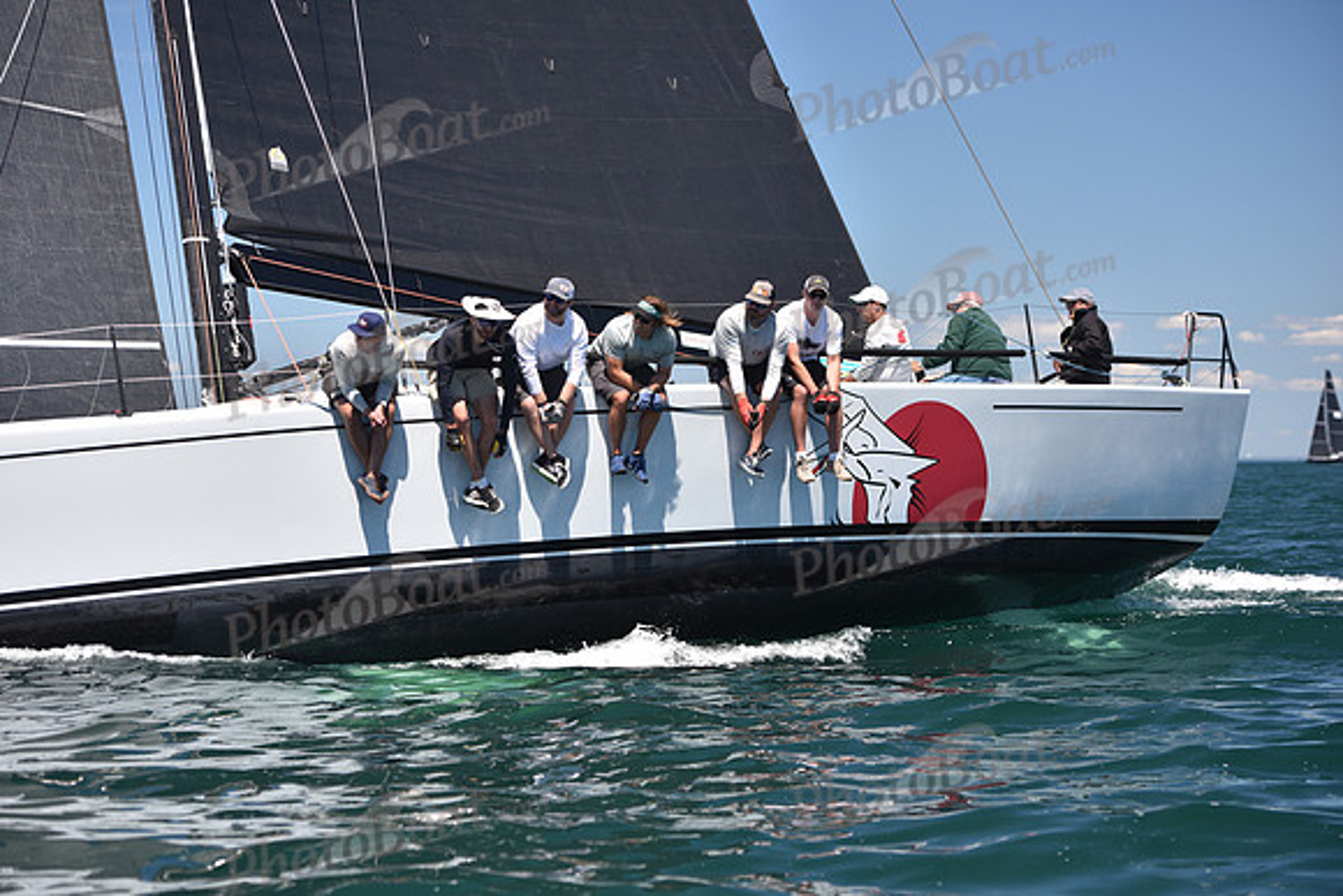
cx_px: 672
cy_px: 448
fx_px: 3545
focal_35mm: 95
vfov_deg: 14.4
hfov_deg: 21.5
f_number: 4
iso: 250
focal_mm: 95
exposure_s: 1/800
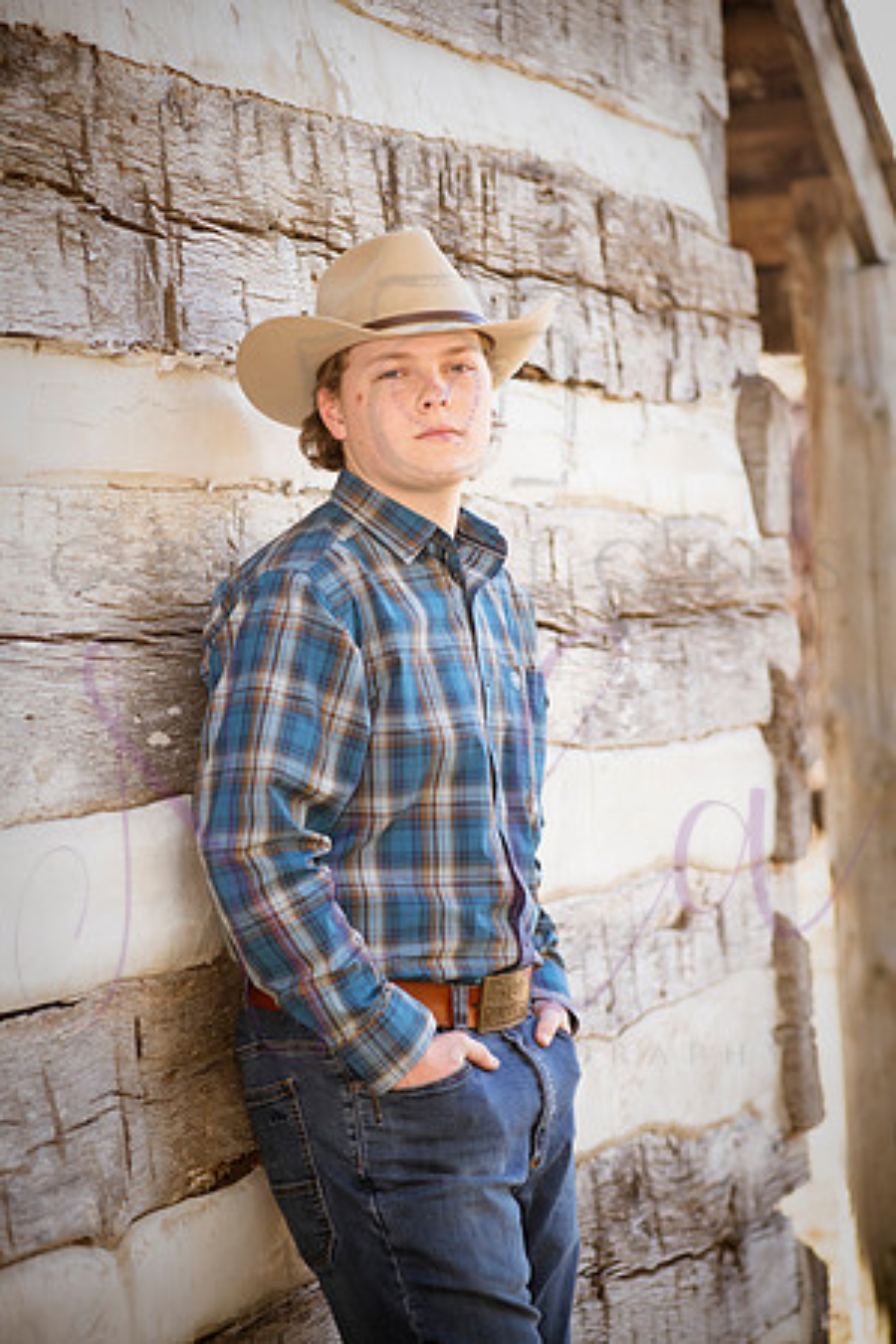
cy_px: 672
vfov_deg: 17.1
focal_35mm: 120
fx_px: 4480
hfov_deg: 11.4
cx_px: 448
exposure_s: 1/500
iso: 800
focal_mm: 120
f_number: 4.5
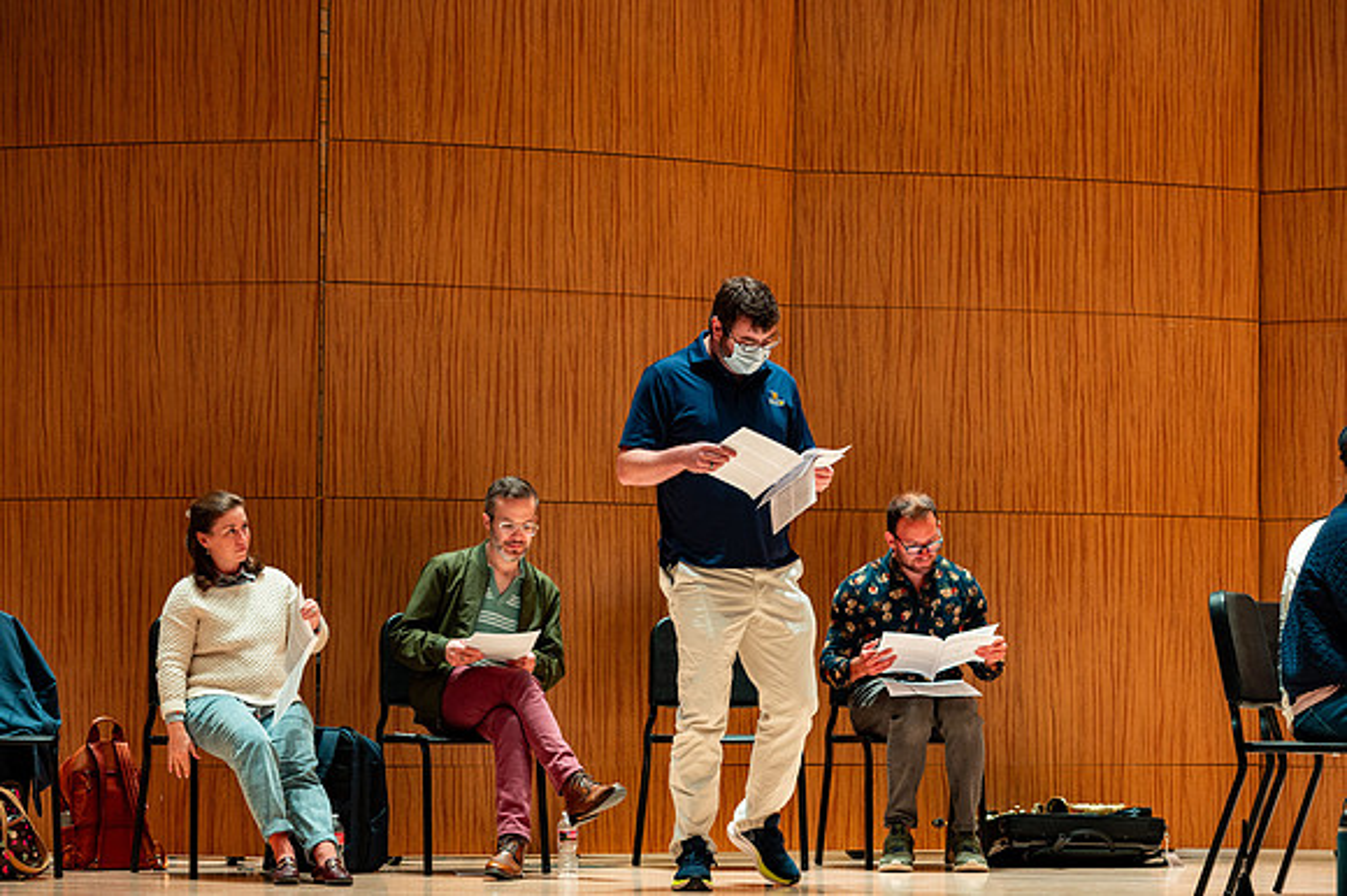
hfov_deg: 16.8
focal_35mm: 122
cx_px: 674
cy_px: 448
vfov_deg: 11.2
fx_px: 4562
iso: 1000
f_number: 4
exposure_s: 1/50
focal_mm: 122
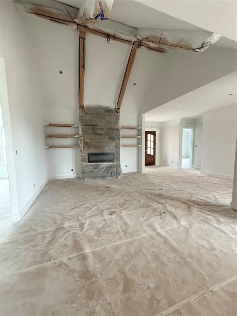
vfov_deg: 102.1
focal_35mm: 14
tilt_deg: -4.9
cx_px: 118
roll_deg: -0.4
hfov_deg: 85.7
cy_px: 158
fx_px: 128
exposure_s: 1/60
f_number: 2.2
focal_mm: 2.22
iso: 500
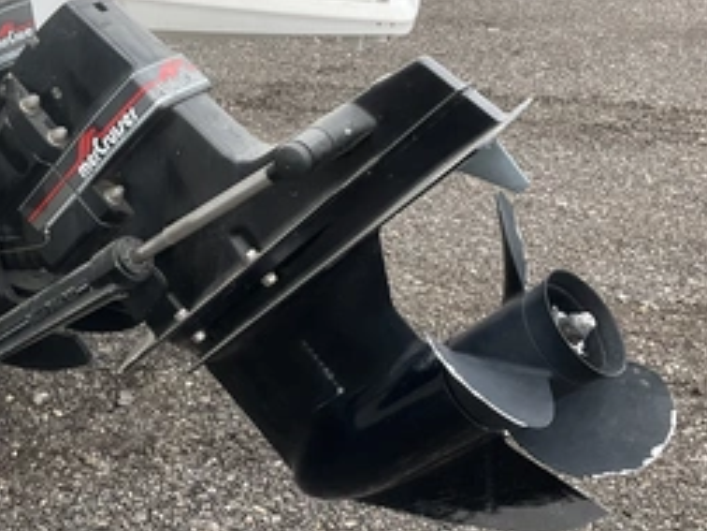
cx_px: 311
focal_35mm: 46
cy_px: 278
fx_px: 940
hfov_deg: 41.2
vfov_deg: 31.5
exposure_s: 1/568
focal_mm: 3
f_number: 1.8
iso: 25
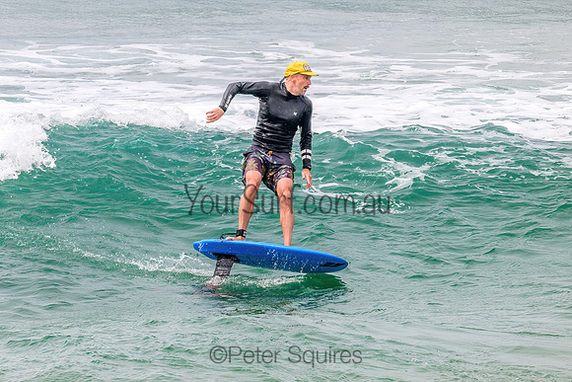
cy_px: 135
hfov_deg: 2.6
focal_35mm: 796
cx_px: 180
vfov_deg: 1.7
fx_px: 12644
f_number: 11
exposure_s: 1/2000
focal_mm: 580
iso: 720
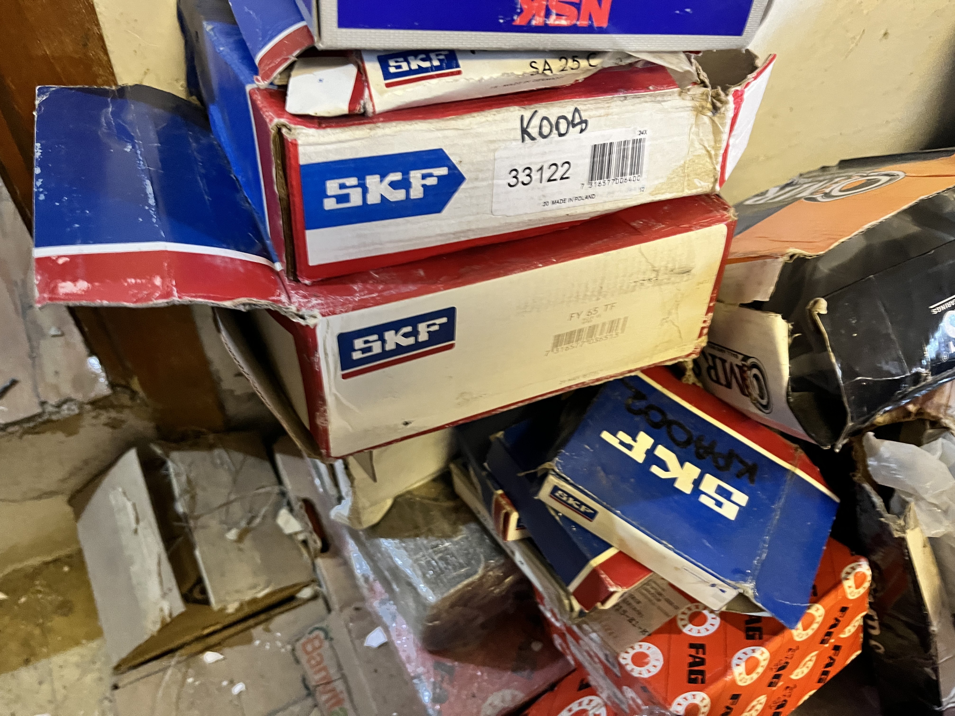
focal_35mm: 26
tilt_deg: -52.4
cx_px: 478
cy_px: 358
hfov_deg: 67.3
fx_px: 717
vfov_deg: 53.1
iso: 500
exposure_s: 1/25
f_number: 1.6
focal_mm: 5.1
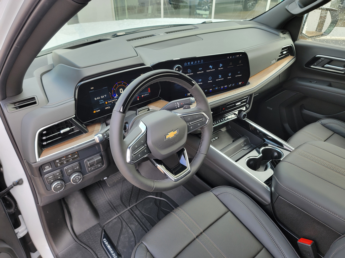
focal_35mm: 24
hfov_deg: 71.6
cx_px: 172
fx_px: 239
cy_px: 129
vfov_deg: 56.8
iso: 40
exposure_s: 1/120
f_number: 1.8
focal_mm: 6.7
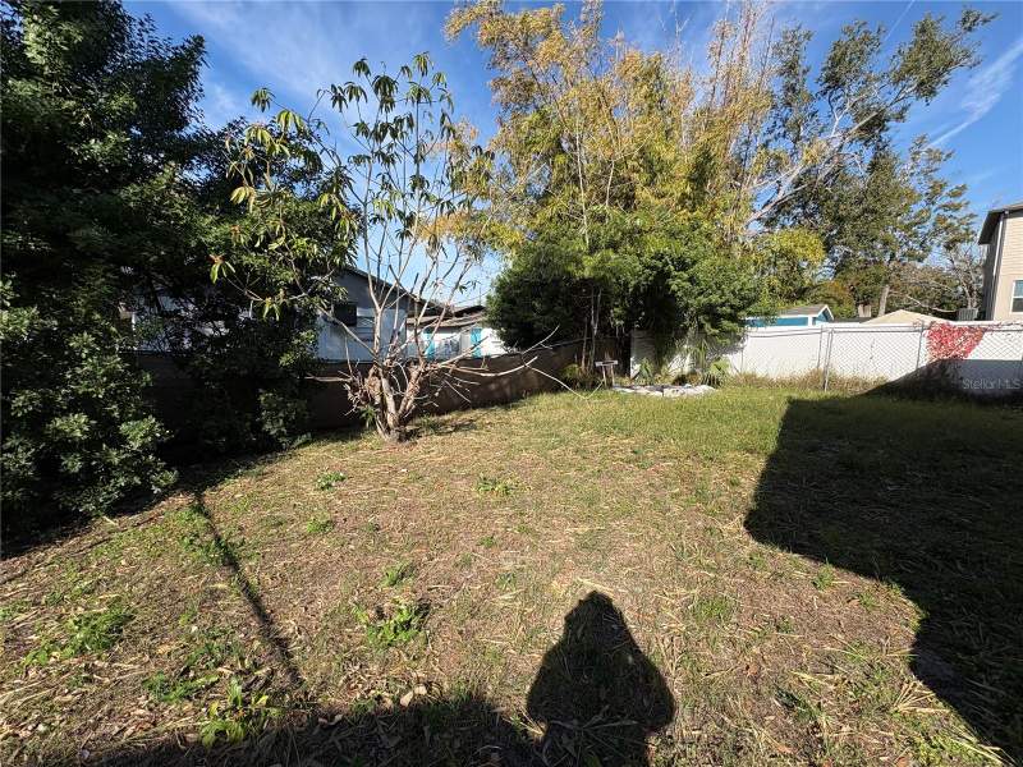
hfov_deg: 102.1
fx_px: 414
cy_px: 384
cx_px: 512
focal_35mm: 14
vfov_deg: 85.7
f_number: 2.2
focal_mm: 2.22
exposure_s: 1/1346
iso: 50
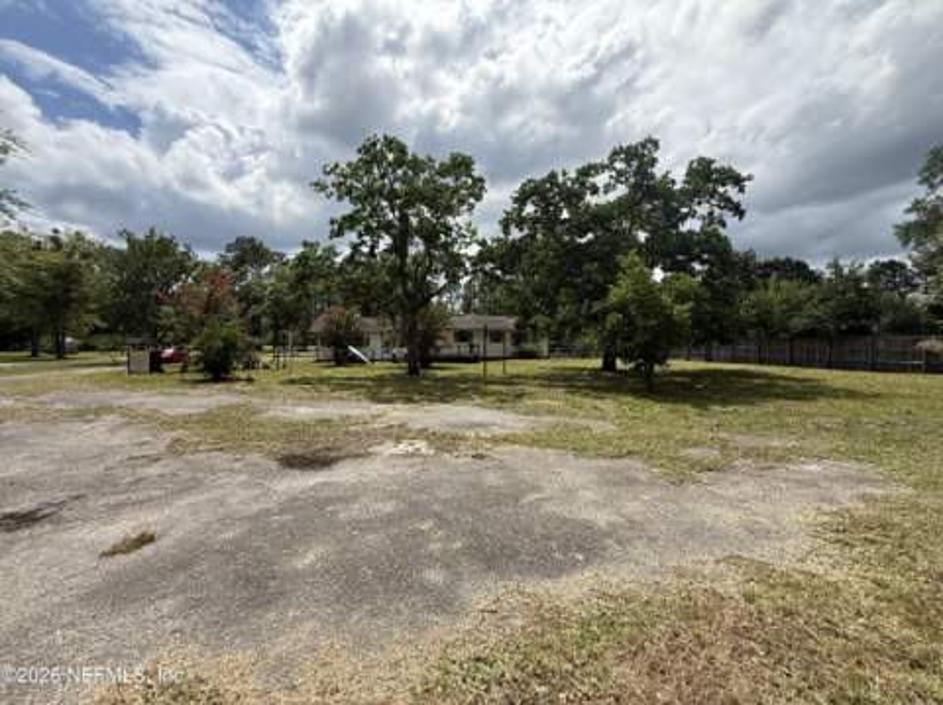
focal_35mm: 14
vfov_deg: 85.6
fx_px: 381
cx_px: 472
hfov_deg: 102.1
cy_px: 352
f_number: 2.2
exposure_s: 1/2410
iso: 64
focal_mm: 2.22
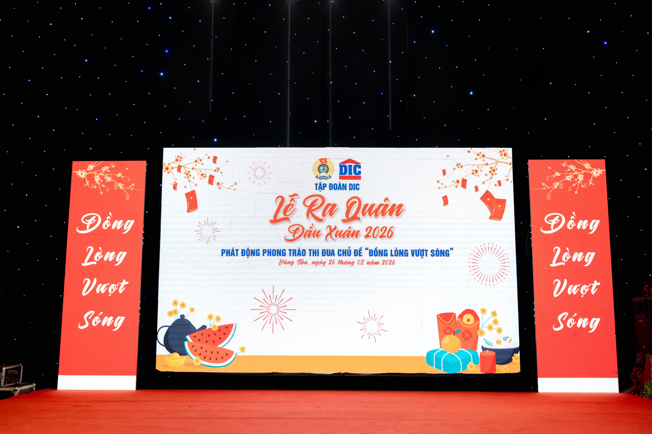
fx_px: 688
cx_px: 326
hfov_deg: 50.7
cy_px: 217
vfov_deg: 35.1
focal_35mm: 38
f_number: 2.8
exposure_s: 1/100
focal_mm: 38
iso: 800
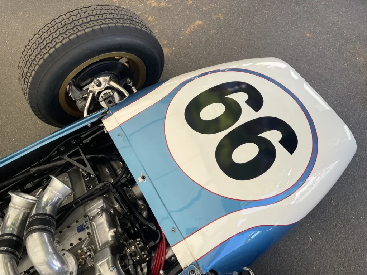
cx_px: 184
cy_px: 138
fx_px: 276
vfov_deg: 53.1
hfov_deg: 67.3
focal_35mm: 26
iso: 32
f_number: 1.6
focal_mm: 4.2
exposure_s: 1/238
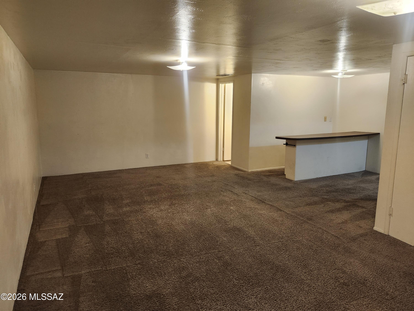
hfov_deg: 73.9
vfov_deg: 58.9
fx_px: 275
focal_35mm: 23
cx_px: 207
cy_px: 156
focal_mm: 5.54
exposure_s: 1/120
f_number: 1.8
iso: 1000
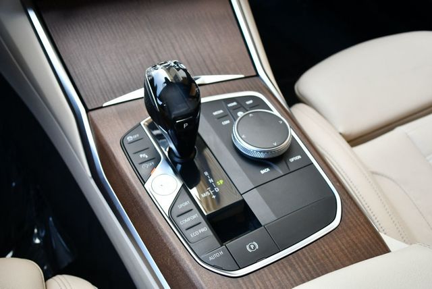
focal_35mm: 36
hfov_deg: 53.1
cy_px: 144
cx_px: 216
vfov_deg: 36.9
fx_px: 432
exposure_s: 1/250
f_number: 3.5
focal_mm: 18
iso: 720
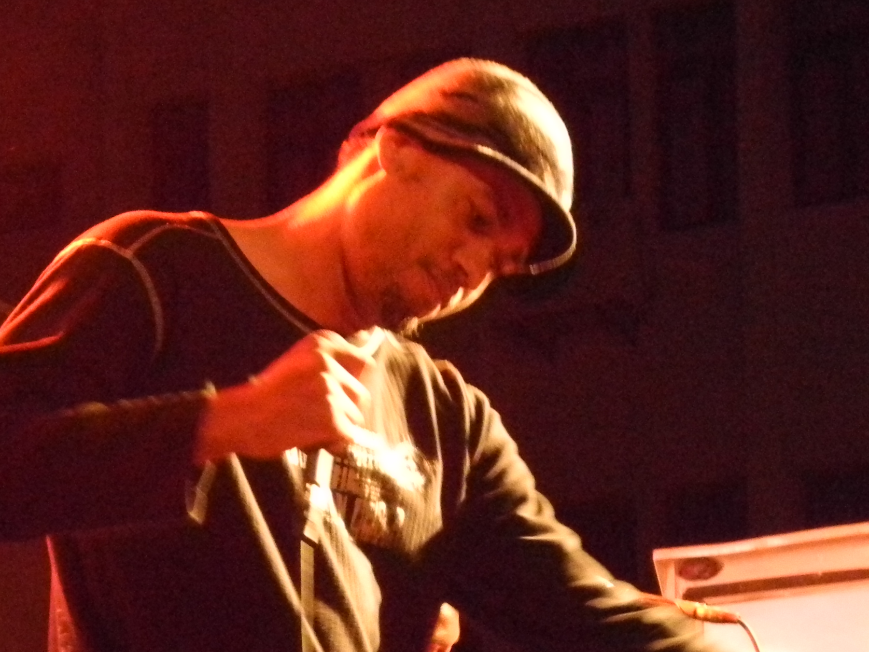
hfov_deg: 10.7
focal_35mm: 185
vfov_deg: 8.0
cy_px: 604
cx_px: 535
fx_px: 4644
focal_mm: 18.1
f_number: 4
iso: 1600
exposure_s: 1/19
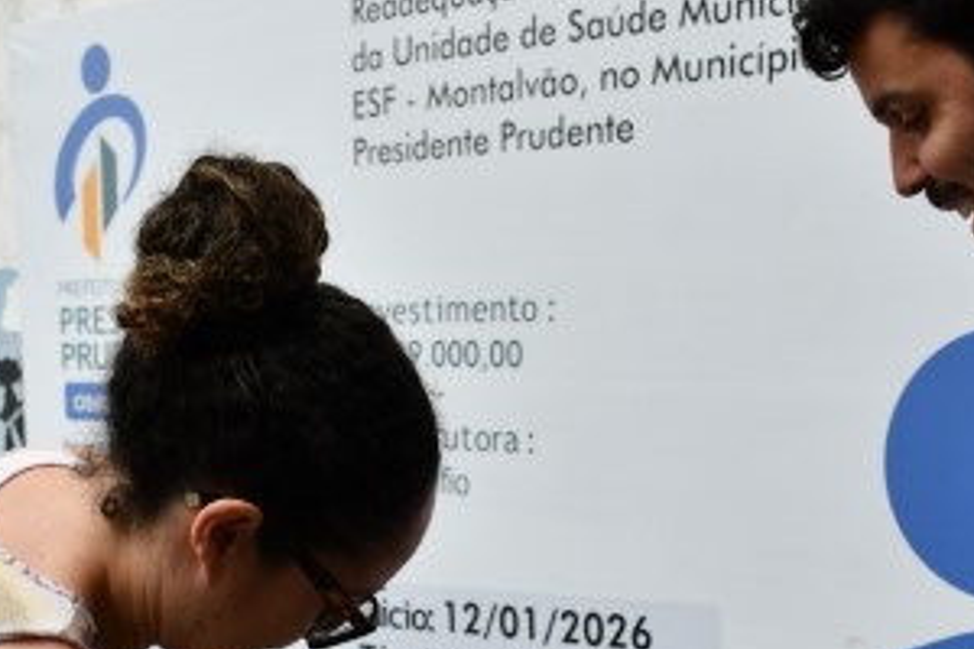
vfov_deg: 20.6
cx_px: 523
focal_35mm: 64
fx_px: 1731
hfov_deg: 31.4
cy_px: 638
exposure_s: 1/250
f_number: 5.6
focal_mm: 20
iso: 400
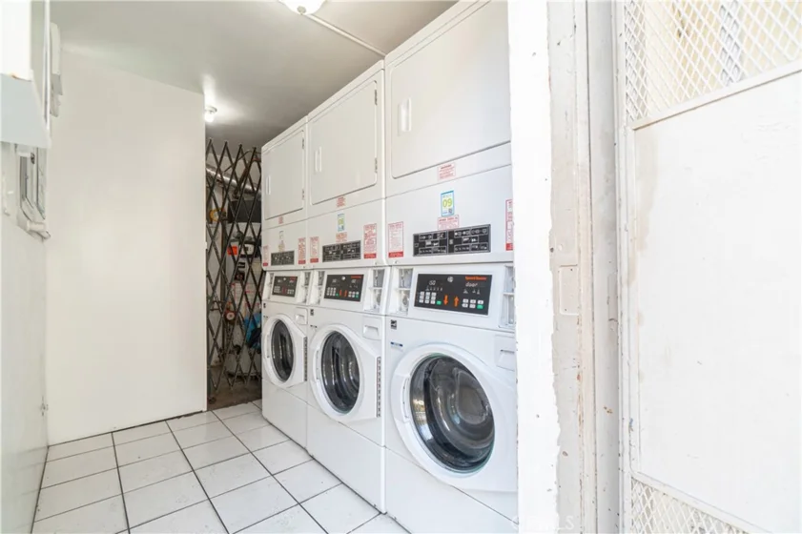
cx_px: 401
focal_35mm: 15
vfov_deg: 77.3
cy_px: 267
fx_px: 334
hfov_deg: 100.4
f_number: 7.1
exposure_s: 1/20
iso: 320
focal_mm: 10
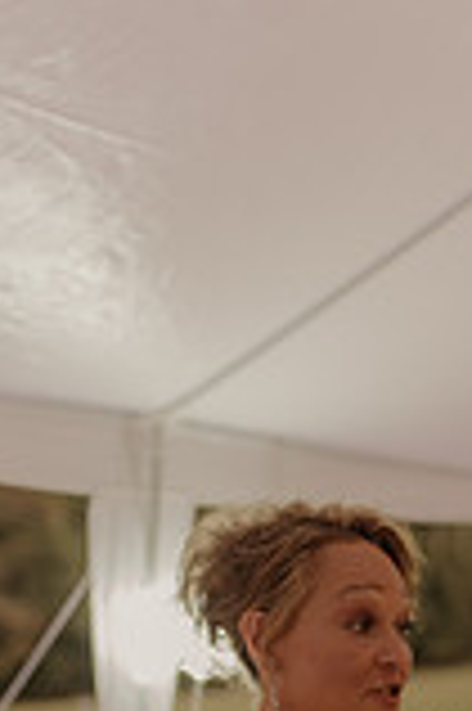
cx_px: 454
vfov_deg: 19.4
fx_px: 1971
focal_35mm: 100
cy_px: 814
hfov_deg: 13.5
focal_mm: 35
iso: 500
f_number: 1.4
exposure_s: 1/160
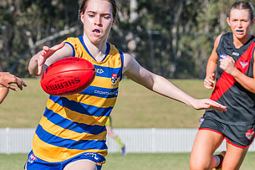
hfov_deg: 5.1
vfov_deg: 3.4
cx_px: 89
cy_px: 100
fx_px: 2853
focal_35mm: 403
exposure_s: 1/1250
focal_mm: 195
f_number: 11
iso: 800
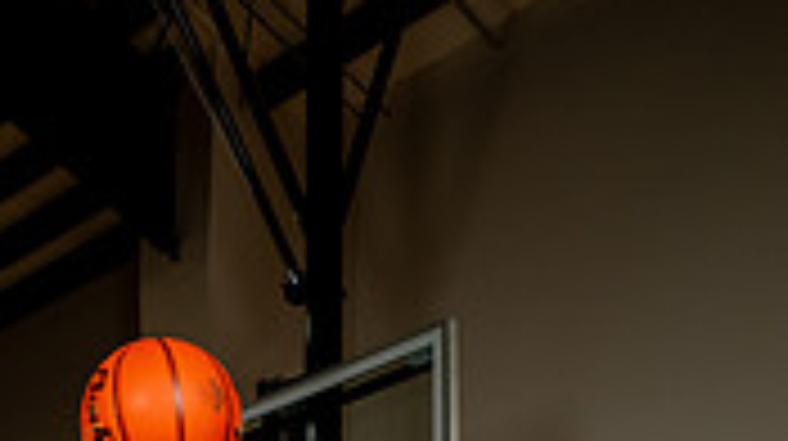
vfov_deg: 12.4
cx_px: 297
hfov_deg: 26.2
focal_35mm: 81
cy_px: 986
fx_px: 1691
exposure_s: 1/500
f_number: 8
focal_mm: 30
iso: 250
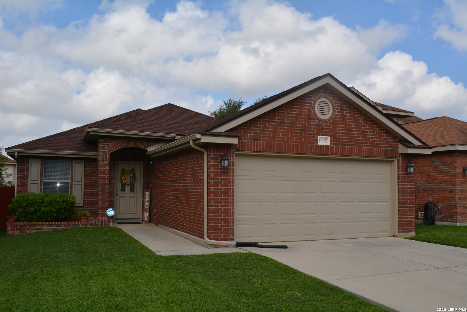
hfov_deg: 57.2
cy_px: 156
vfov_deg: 40.0
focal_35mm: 33
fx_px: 428
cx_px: 234
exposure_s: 1/200
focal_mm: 22
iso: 100
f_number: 10
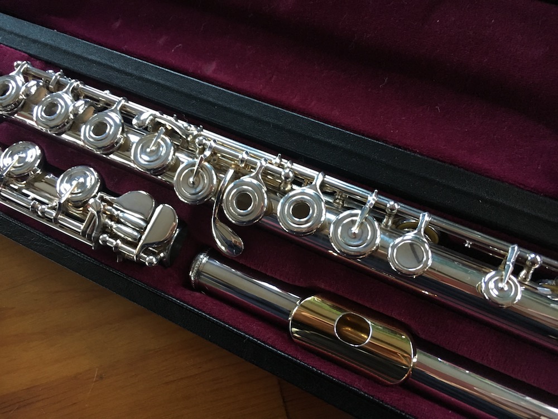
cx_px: 279
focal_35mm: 29
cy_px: 210
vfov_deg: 48.2
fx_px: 467
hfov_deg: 61.7
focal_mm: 4.15
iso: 200
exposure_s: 1/17
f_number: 2.2
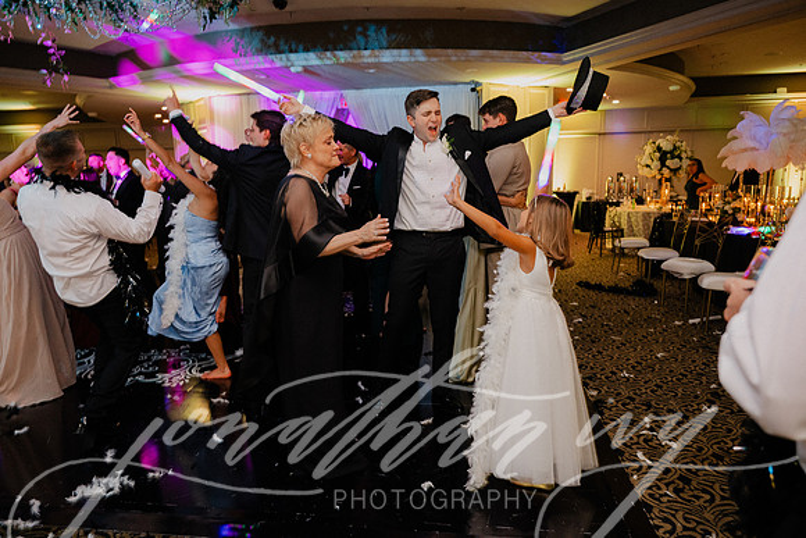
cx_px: 403
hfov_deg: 73.7
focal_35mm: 24
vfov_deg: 53.2
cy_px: 269
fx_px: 537
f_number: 3.2
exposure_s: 1/40
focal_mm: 24
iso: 2000
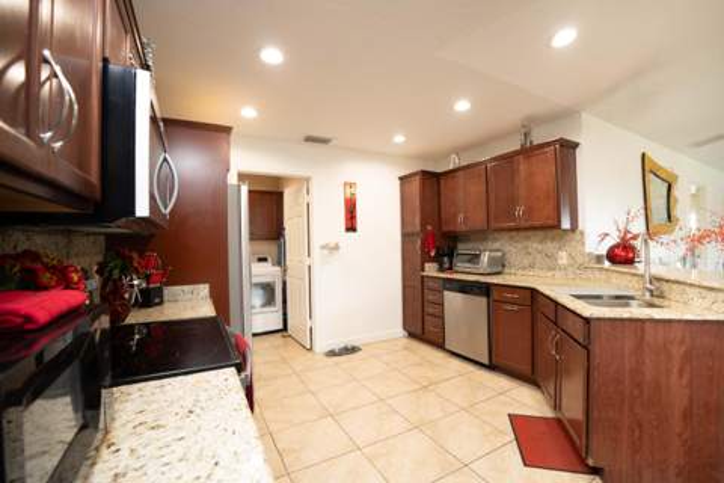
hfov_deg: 100.4
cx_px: 362
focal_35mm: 15
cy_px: 242
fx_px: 302
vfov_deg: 77.3
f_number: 2.8
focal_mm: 10
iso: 800
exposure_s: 1/125
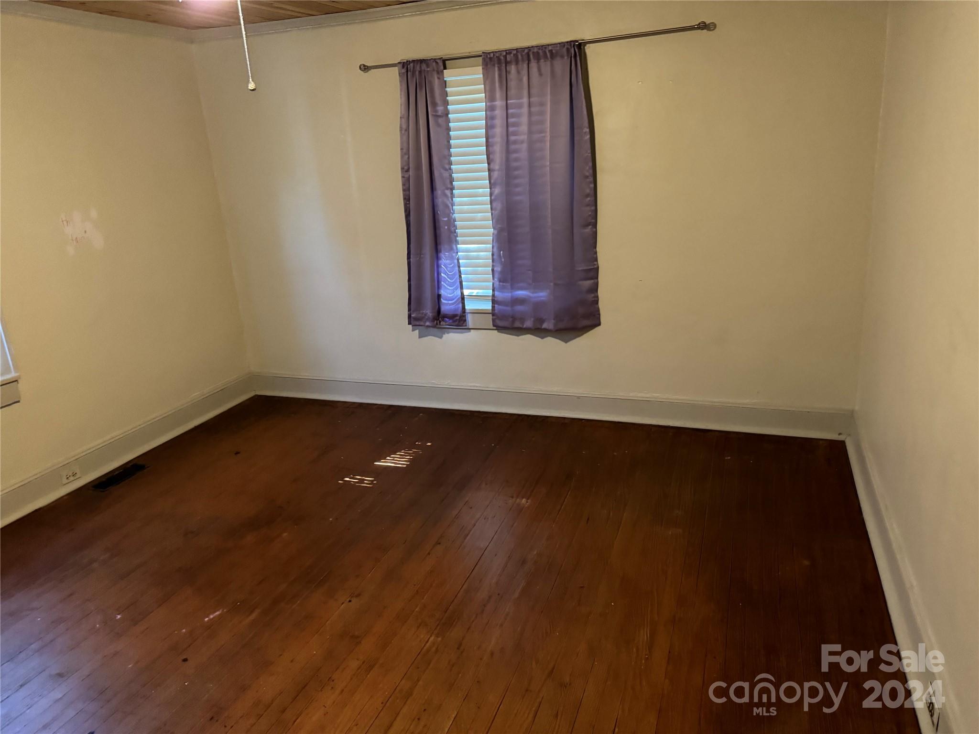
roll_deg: +3.5
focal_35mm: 24
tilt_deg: -14.6
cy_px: 367
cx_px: 490
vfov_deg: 56.8
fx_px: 679
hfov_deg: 71.6
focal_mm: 6.86
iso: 1000
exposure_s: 1/30
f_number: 1.78
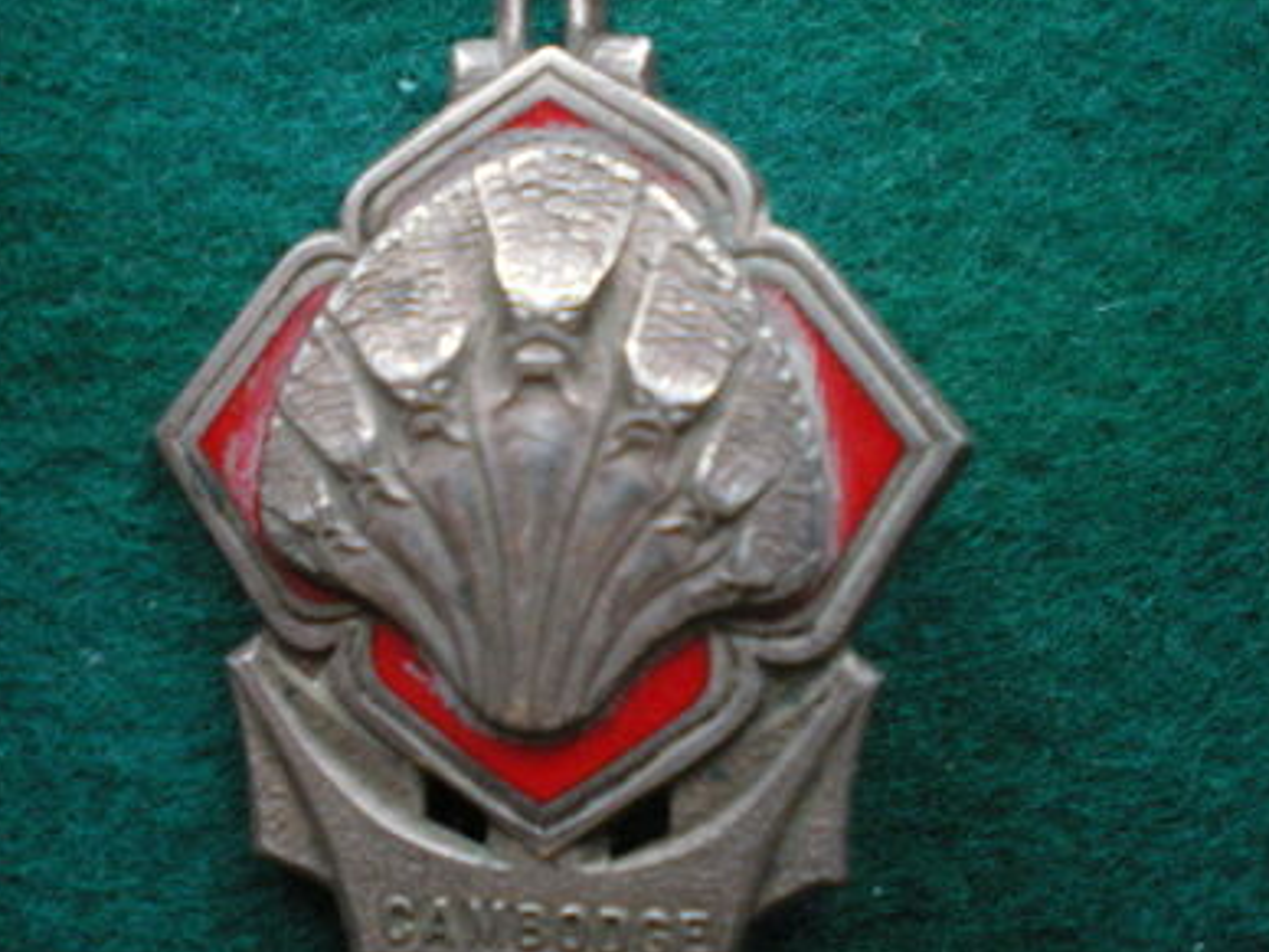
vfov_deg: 30.9
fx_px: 1723
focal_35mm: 47
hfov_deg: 40.3
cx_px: 523
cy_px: 481
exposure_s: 1/15
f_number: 3.1
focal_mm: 6.3
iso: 400
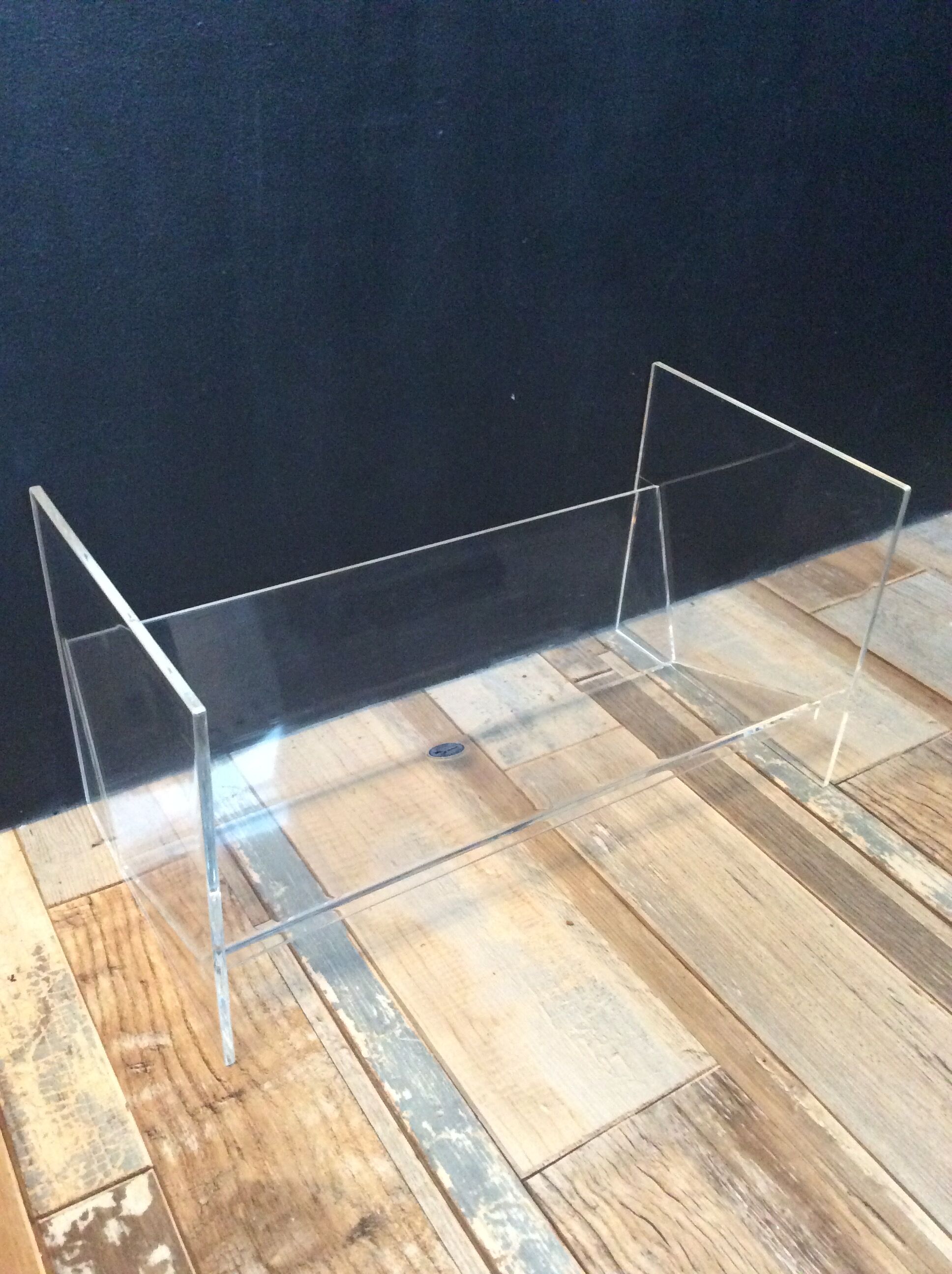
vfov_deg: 56.9
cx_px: 476
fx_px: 1177
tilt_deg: -32.8
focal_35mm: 32
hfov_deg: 44.1
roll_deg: -2.5
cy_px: 637
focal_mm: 3.3
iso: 400
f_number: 2.4
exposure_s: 1/17
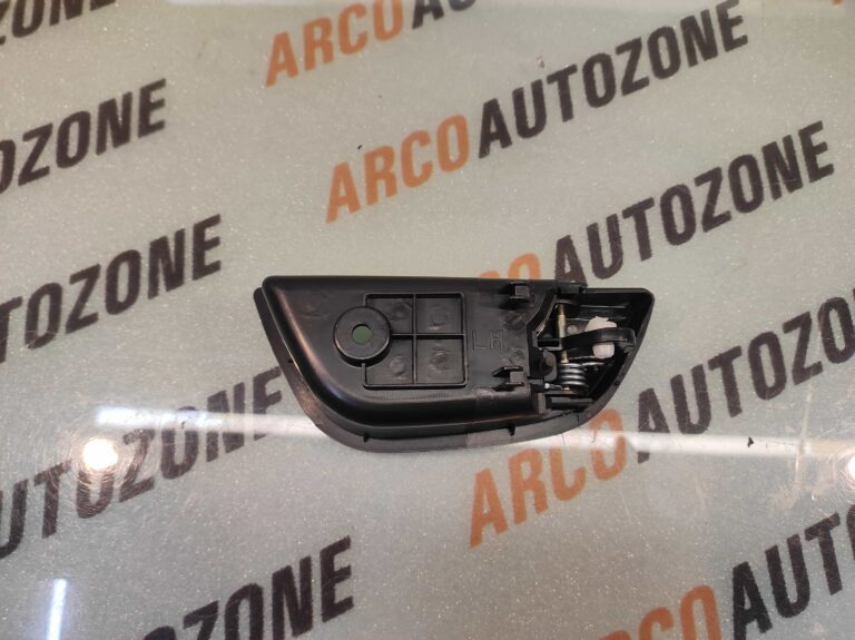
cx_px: 428
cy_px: 320
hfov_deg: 91.1
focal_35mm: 17
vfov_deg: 74.7
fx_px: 420
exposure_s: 1/50
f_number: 1.79
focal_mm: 4.74
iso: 140
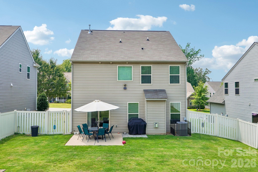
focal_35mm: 30
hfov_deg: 61.9
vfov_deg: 43.6
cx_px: 129
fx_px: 215
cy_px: 86
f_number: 8
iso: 100
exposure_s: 1/60
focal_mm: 20
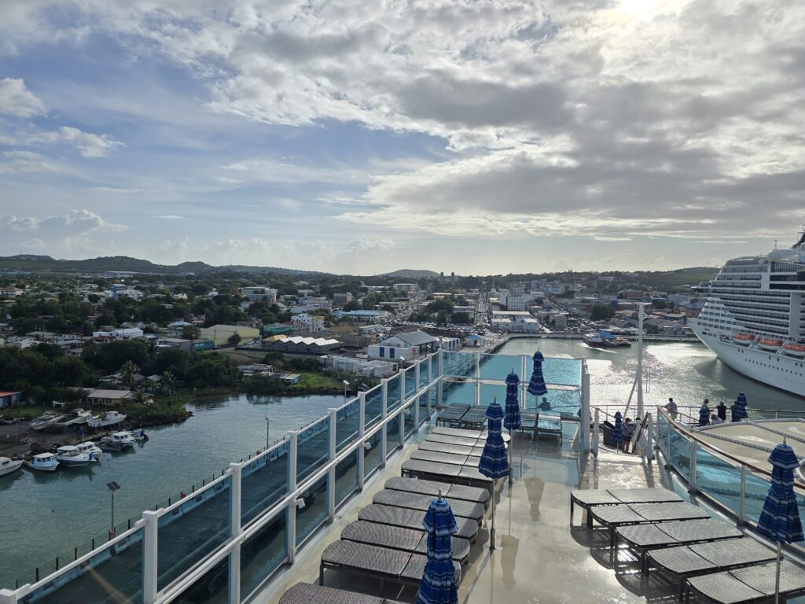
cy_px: 302
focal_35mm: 23
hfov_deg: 73.9
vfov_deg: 58.9
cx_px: 402
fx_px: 535
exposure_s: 1/3229
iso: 12
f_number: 1.7
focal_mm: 6.3
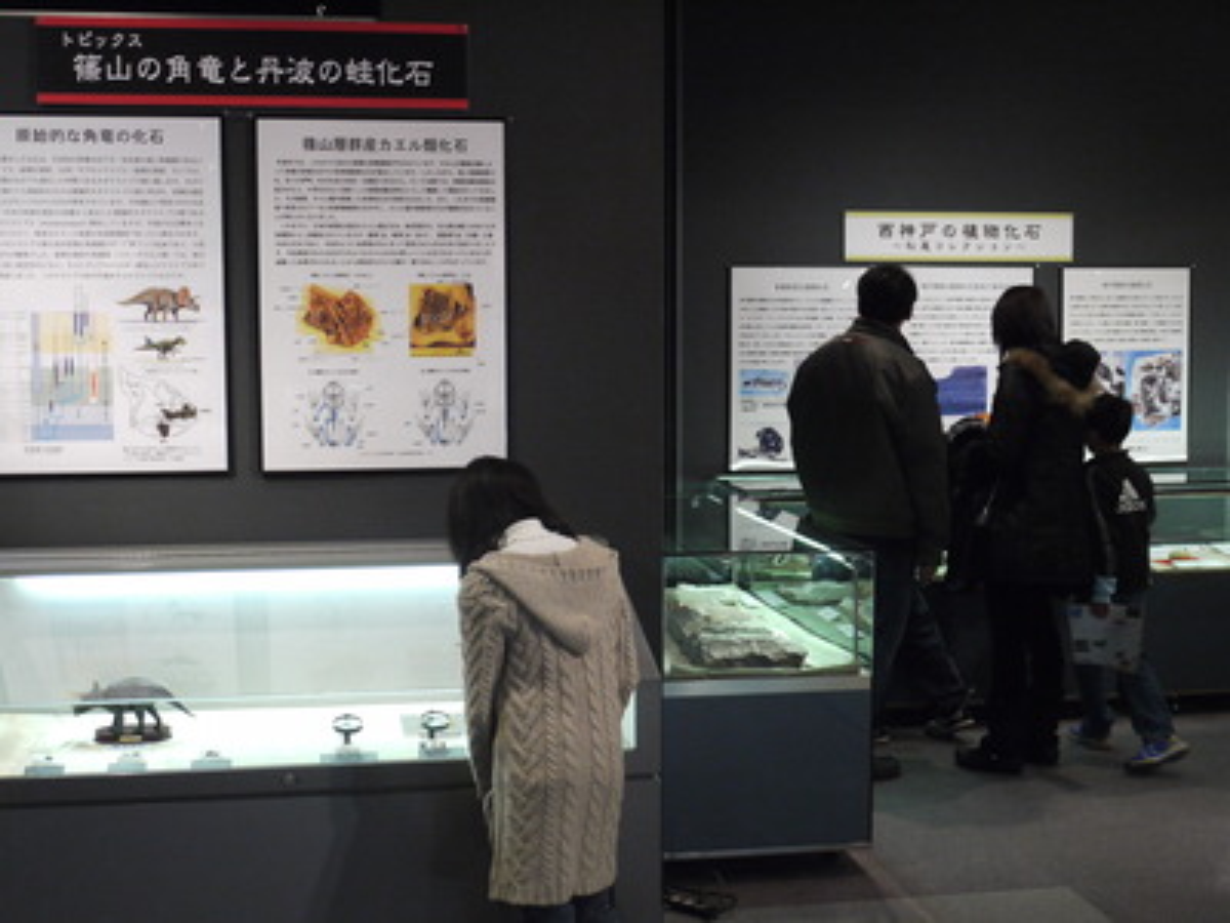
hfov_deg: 41.2
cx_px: 615
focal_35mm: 46
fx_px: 1635
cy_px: 462
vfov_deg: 31.5
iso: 800
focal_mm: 23
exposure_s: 1/50
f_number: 4.8
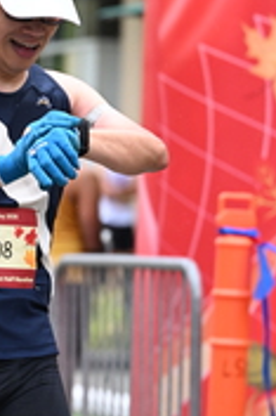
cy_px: 173
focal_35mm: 282
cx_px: -74
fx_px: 3249
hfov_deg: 4.8
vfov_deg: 7.3
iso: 1250
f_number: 2.8
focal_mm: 90
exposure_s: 1/2000
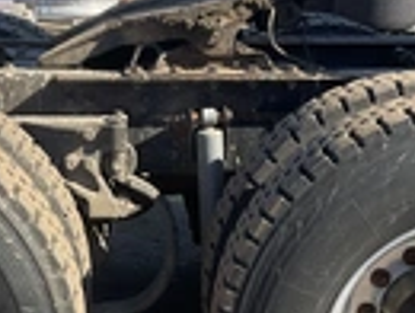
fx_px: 1069
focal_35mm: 89
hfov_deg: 21.9
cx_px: 160
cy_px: 361
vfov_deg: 16.1
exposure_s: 1/855
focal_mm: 3
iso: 25
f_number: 1.8
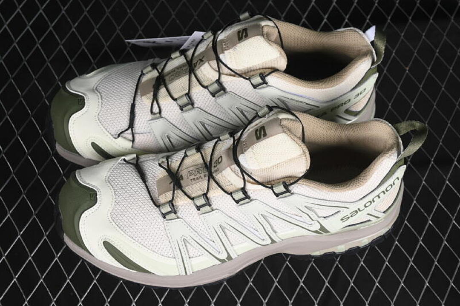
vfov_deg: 18.2
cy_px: 153
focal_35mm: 75
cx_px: 230
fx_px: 958
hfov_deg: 27.0
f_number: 7.1
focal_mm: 50
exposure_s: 1/80
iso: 160
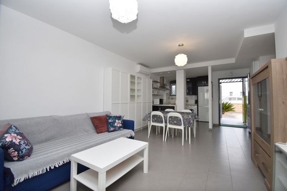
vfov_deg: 77.3
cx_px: 144
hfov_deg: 100.4
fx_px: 120
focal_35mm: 15
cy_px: 96
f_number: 4.5
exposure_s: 1/250
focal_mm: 10
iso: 500
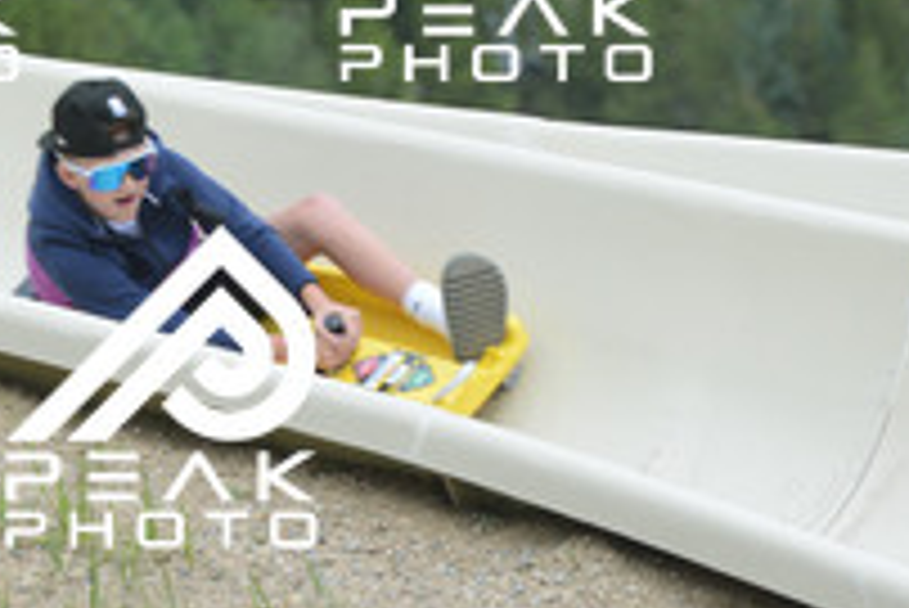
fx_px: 9778
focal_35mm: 387
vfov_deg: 3.6
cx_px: 180
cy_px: 358
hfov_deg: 5.3
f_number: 6.3
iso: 400
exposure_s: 1/640
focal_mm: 195
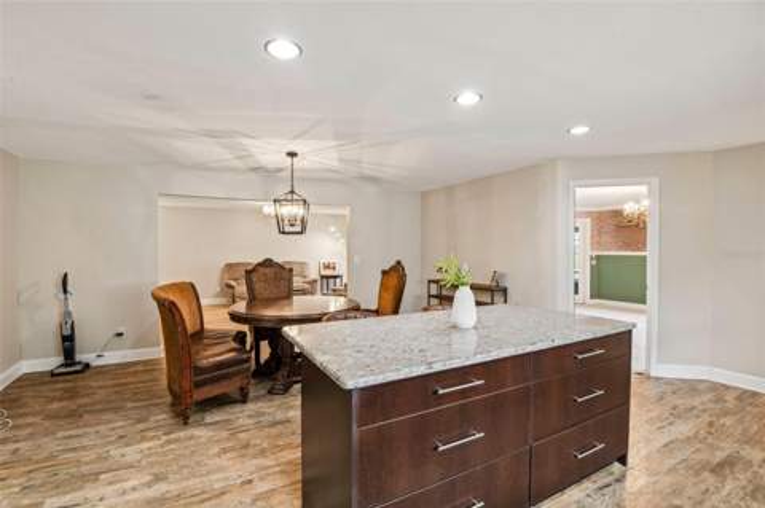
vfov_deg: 73.6
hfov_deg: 96.8
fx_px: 340
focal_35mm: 16
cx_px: 382
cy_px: 254
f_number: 8
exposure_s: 1/4
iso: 400
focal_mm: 16
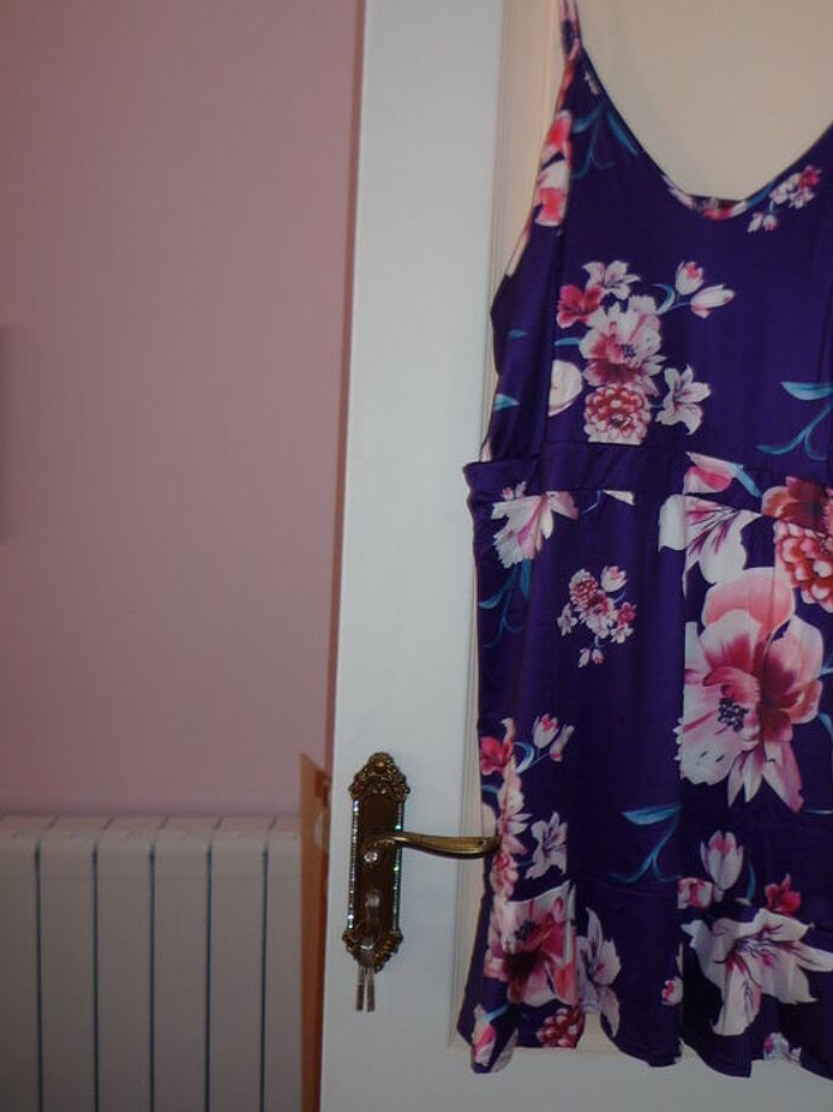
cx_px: 585
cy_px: 470
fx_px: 1156
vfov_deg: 51.2
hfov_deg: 39.0
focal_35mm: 36
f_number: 2.8
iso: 100
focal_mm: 4.4
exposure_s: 1/30
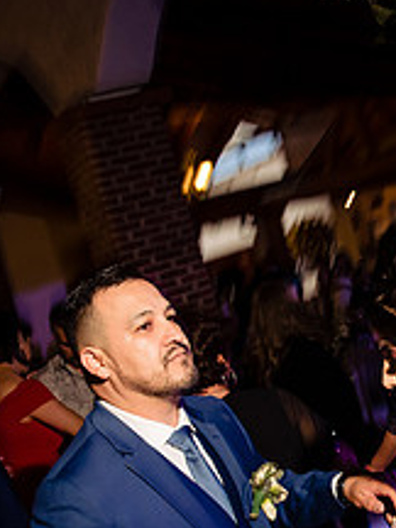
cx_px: 364
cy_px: 380
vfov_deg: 30.8
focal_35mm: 62
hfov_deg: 23.0
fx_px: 946
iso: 2000
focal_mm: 24
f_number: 7.1
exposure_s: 1/125
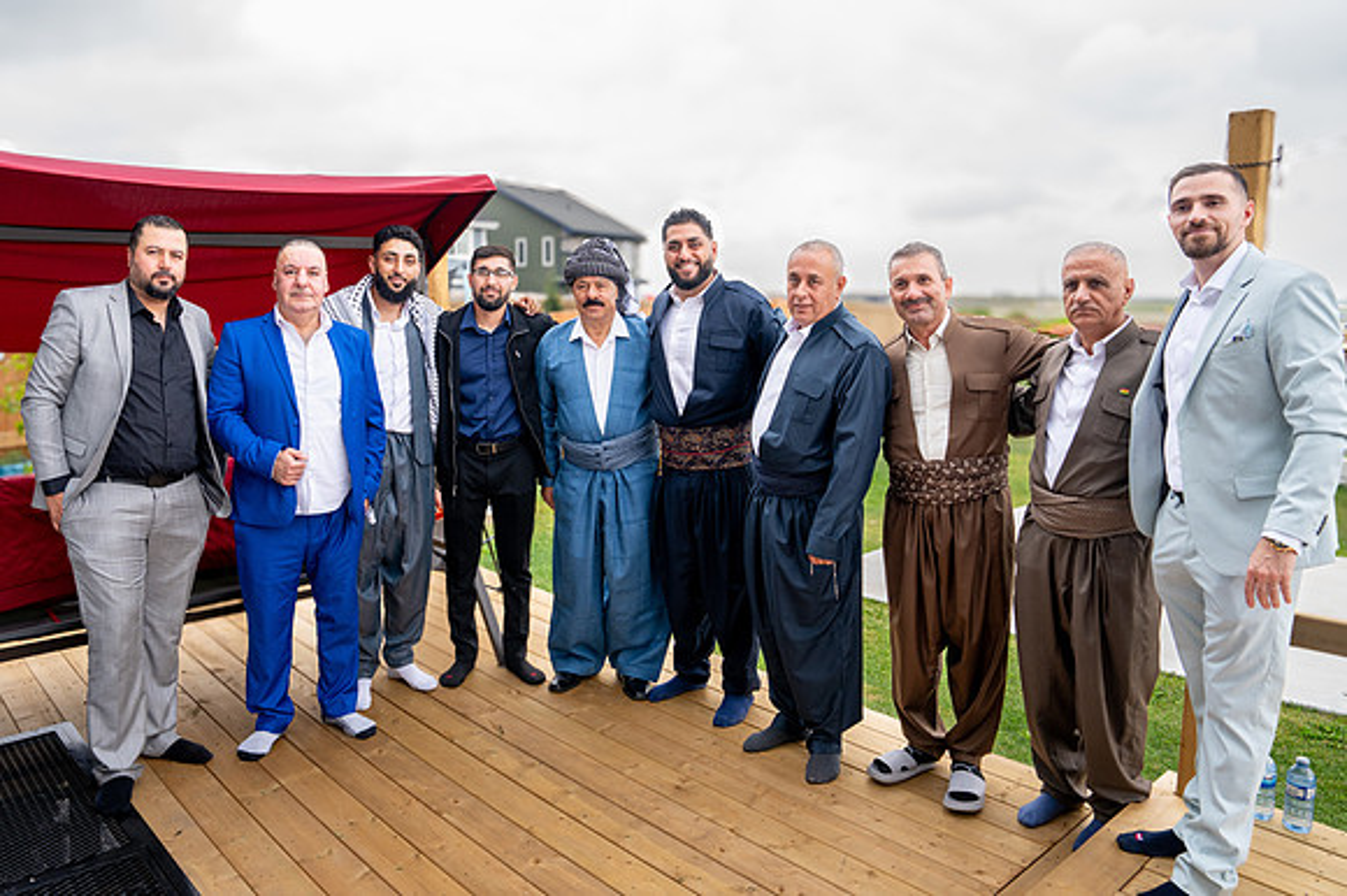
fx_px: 968
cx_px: 621
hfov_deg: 69.6
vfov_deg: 49.6
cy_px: 412
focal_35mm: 26
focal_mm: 24
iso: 320
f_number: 6.3
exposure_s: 1/100
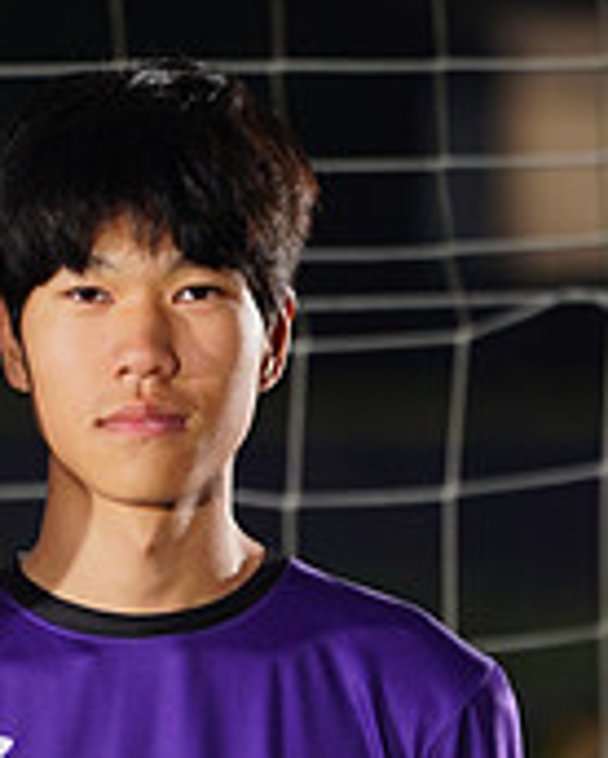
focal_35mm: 1266
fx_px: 28426
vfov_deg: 1.5
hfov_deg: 1.2
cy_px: 965
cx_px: 2
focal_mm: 400
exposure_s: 1/200
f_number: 7.1
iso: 200
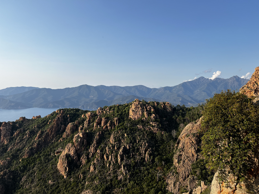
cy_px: 97
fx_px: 195
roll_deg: -2.0
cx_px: 130
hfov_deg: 67.3
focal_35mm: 26
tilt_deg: -1.2
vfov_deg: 53.1
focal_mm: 5.7
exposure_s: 1/3356
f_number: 1.5
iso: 50
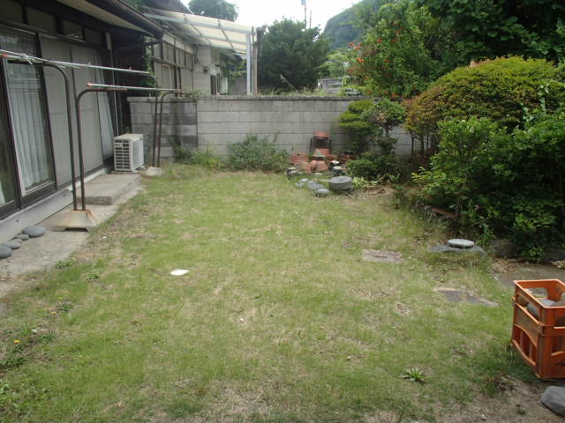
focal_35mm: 28
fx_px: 457
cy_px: 212
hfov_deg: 63.4
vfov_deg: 49.7
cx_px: 282
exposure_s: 1/500
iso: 100
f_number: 3.9
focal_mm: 5
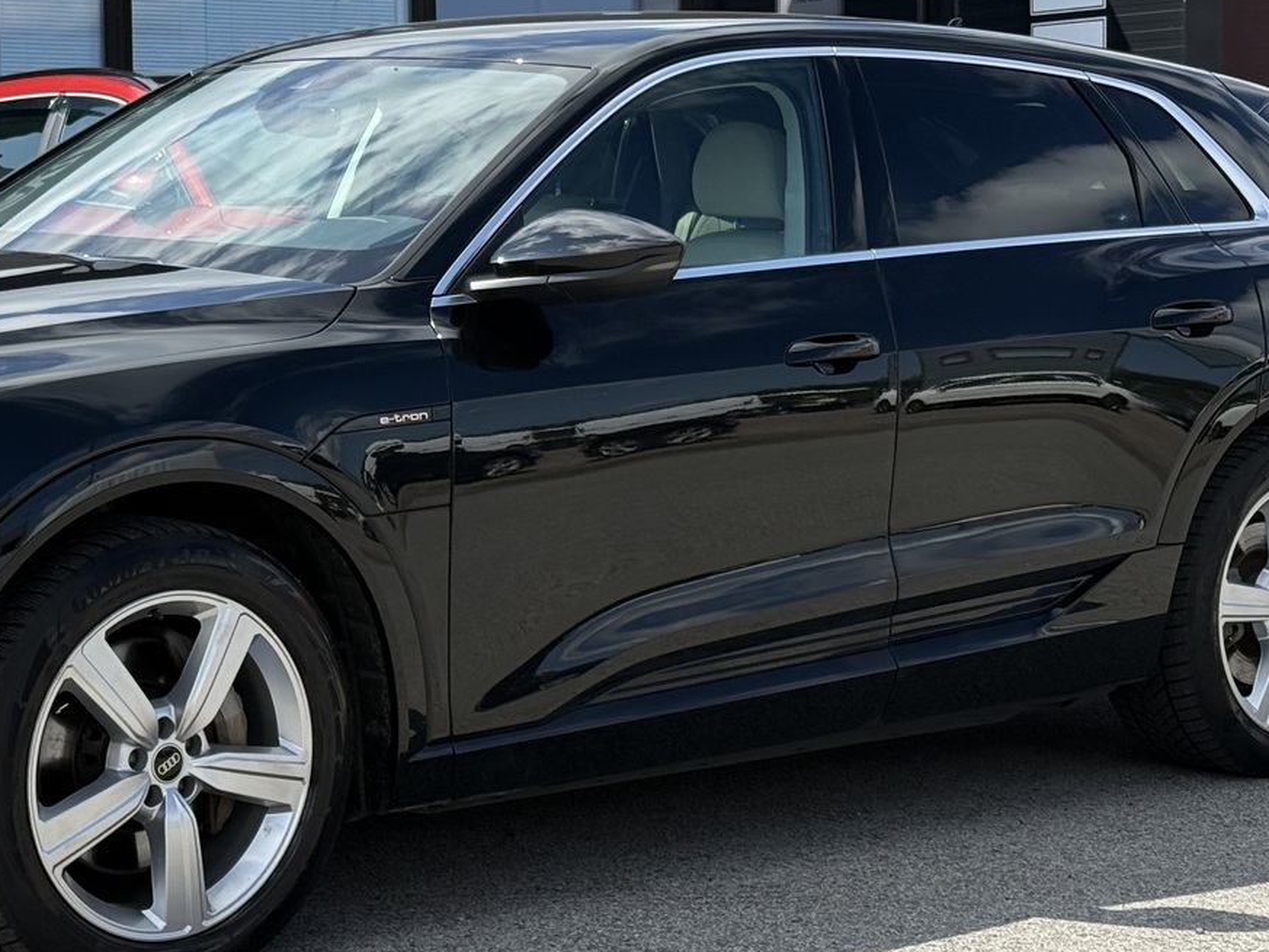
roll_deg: +0.6
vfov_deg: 16.7
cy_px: 318
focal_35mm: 88
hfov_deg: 22.1
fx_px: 3226
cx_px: 353
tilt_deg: -1.2
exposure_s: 1/4587
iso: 100
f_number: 1.78
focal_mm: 6.76
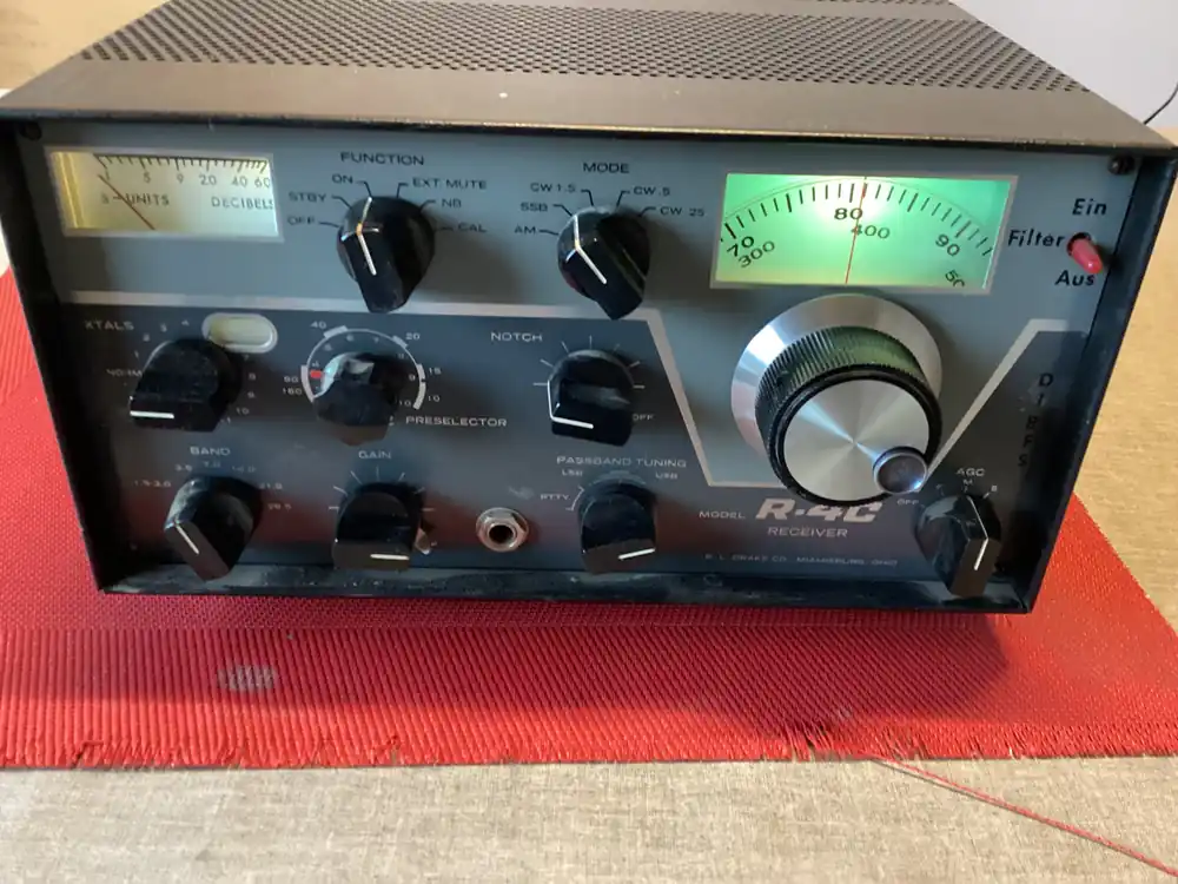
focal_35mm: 31
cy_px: 442
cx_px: 589
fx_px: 1055
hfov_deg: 58.4
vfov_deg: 45.4
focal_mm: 3.3
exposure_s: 1/25
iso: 500
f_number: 2.4
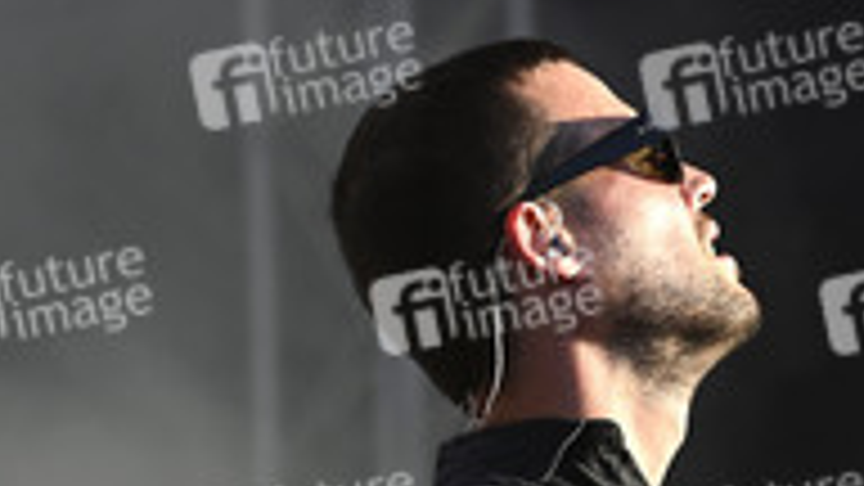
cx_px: 817
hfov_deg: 6.3
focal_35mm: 344
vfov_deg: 3.5
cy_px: 639
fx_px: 7881
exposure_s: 1/500
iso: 200
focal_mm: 140
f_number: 5
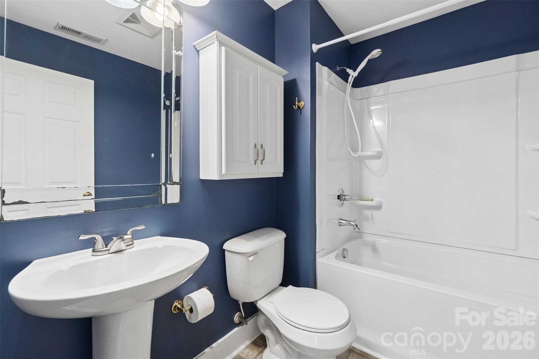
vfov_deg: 77.3
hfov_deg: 100.4
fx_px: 225
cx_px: 270
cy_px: 180
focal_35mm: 15
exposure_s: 1/30
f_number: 7.1
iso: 1000
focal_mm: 10
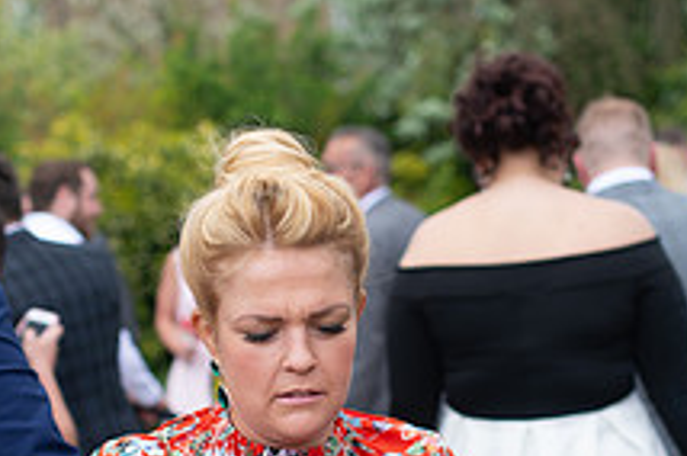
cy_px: 376
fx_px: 1810
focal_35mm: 95
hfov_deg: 21.5
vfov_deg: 14.3
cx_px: 327
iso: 100
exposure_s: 1/800
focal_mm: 35
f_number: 2.2
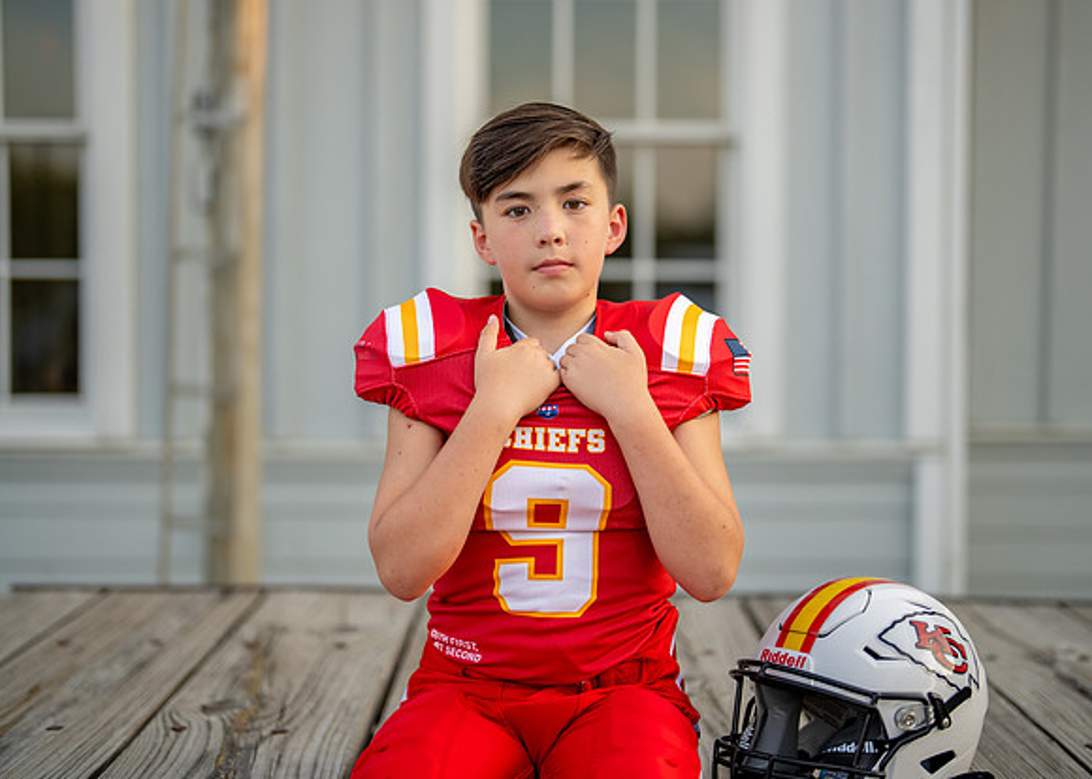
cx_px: 554
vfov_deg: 24.7
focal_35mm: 57
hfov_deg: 34.2
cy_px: 356
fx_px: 1777
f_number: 1.2
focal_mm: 50
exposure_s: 1/2500
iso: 200
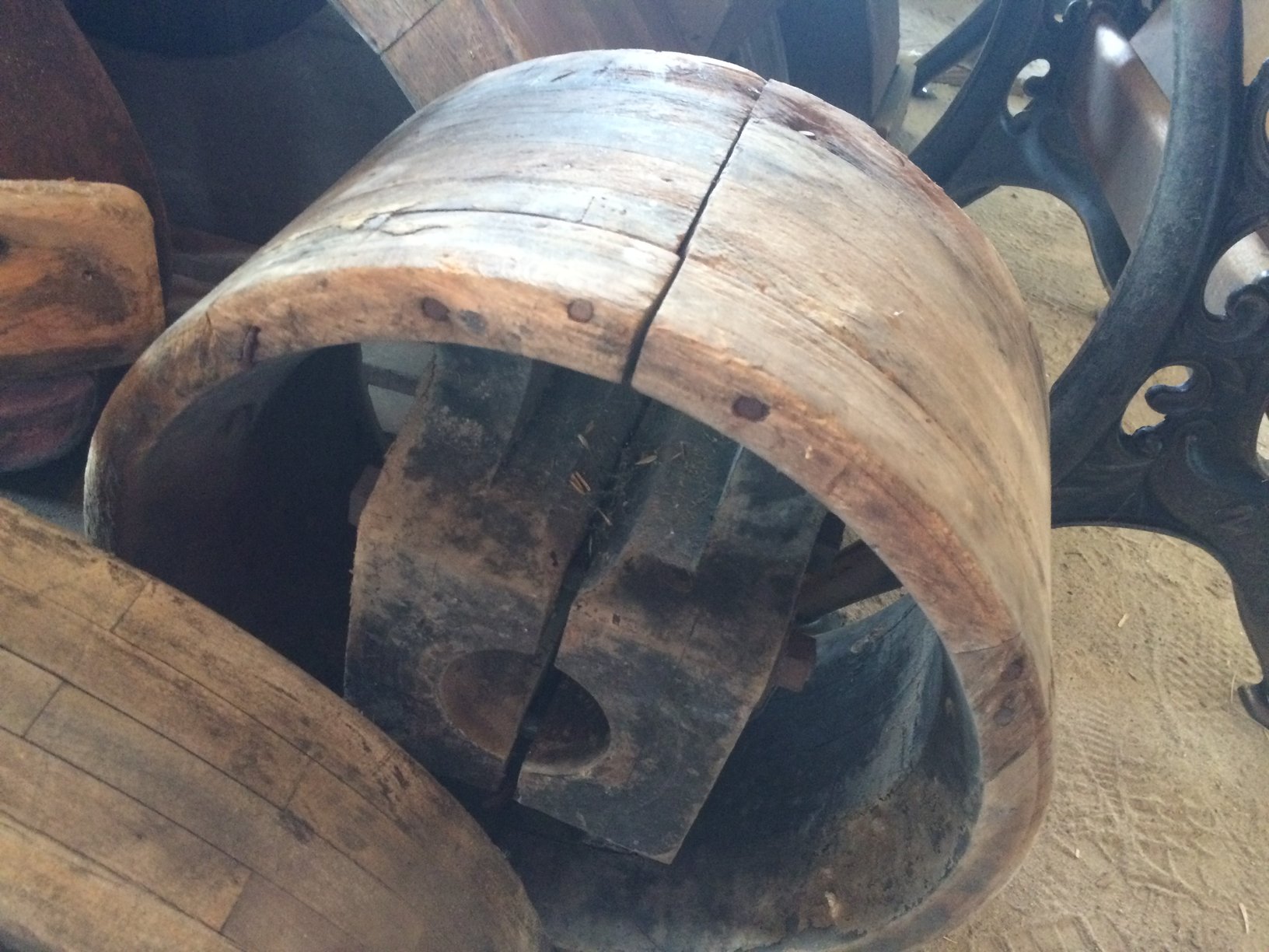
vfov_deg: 48.2
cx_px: 634
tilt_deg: -40.6
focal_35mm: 29
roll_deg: -8.8
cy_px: 476
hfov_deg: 61.7
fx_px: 1063
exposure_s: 1/20
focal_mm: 4.15
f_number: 2.2
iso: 250
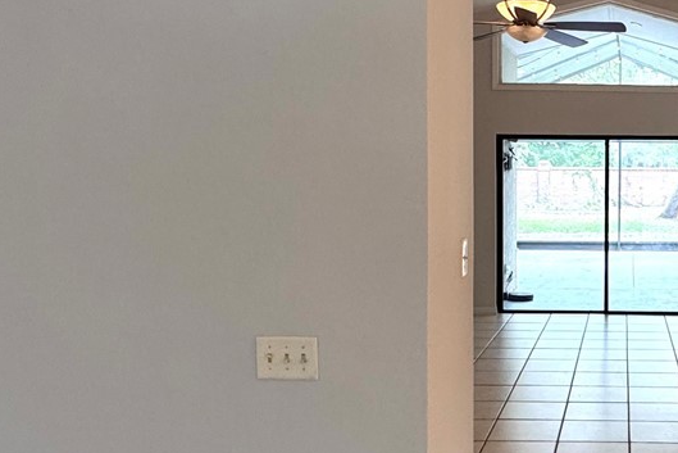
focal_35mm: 44
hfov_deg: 40.8
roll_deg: -0.6
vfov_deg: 30.5
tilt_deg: -3.5
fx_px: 829
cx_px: 622
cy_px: 214
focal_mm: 2.22
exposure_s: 1/120
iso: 250
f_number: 2.2
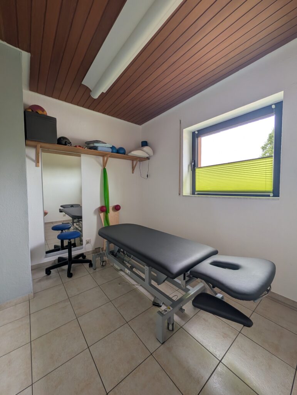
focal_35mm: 12
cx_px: 148
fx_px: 137
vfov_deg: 110.5
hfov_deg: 94.6
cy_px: 198
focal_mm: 2.02
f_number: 1.7
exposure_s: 1/293
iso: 50
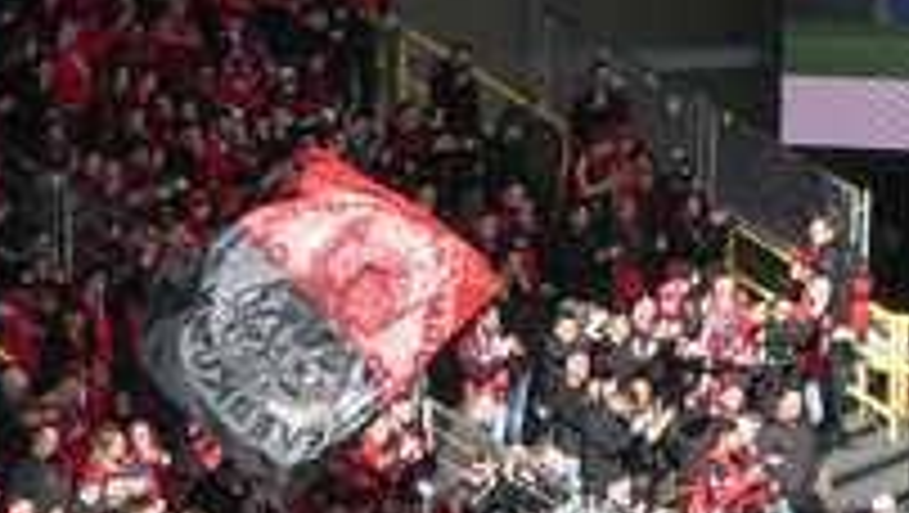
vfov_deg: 2.0
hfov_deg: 3.6
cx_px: 292
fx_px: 14304
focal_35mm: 593
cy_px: 968
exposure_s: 1/160
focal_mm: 30.9
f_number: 5.6
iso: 80
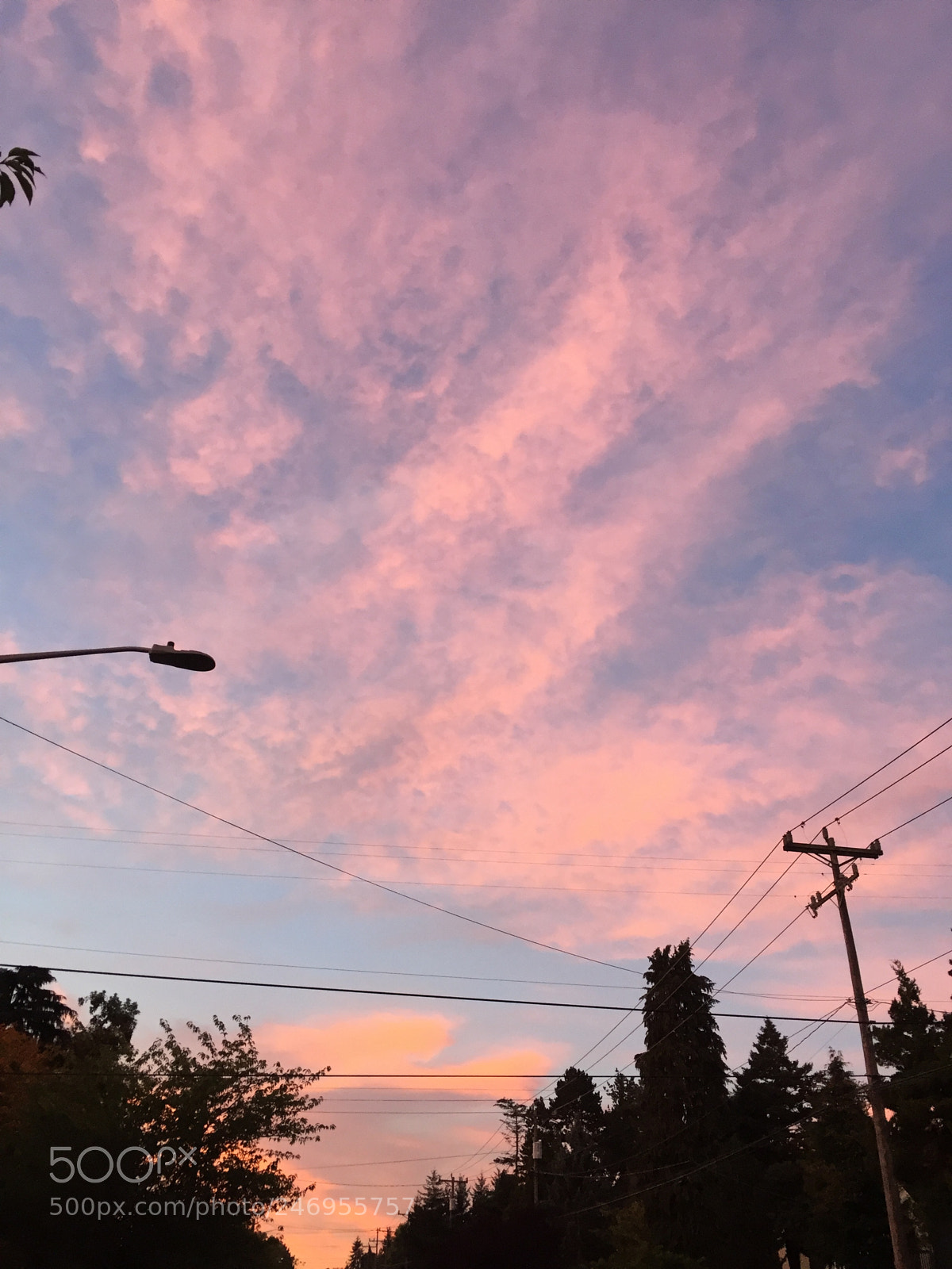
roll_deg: -2.8
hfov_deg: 48.2
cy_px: 634
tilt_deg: +33.6
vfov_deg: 61.7
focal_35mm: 29
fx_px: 1063
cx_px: 476
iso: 64
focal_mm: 4.15
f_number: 2.2
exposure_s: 1/30
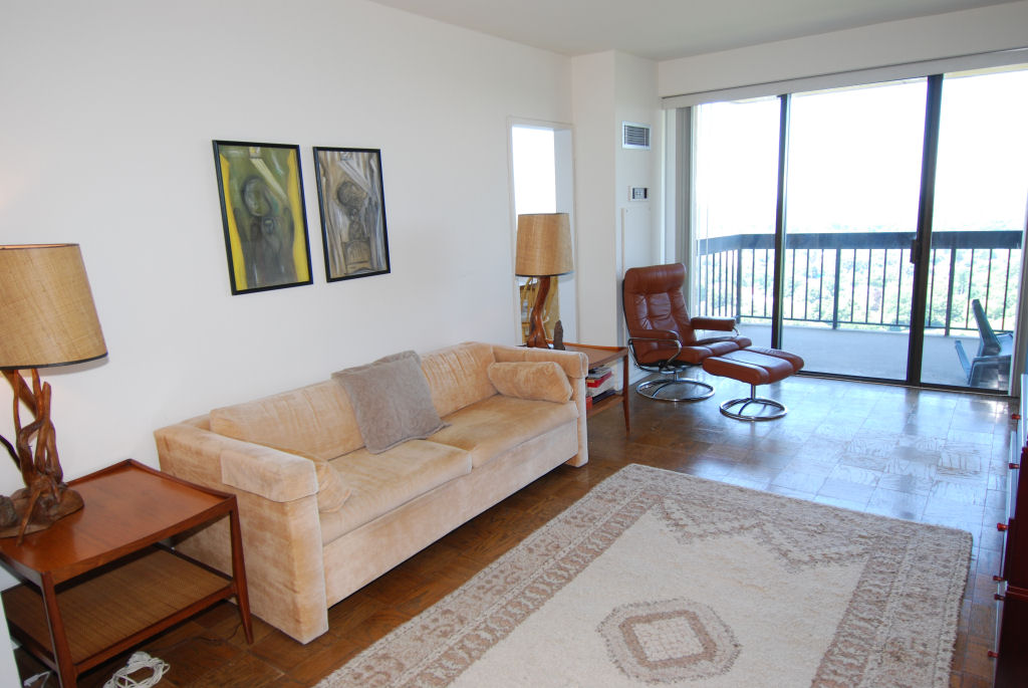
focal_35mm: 22
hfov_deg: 77.3
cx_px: 514
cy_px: 344
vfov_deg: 56.3
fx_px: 643
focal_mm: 15
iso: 200
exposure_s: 1/80
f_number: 4.5
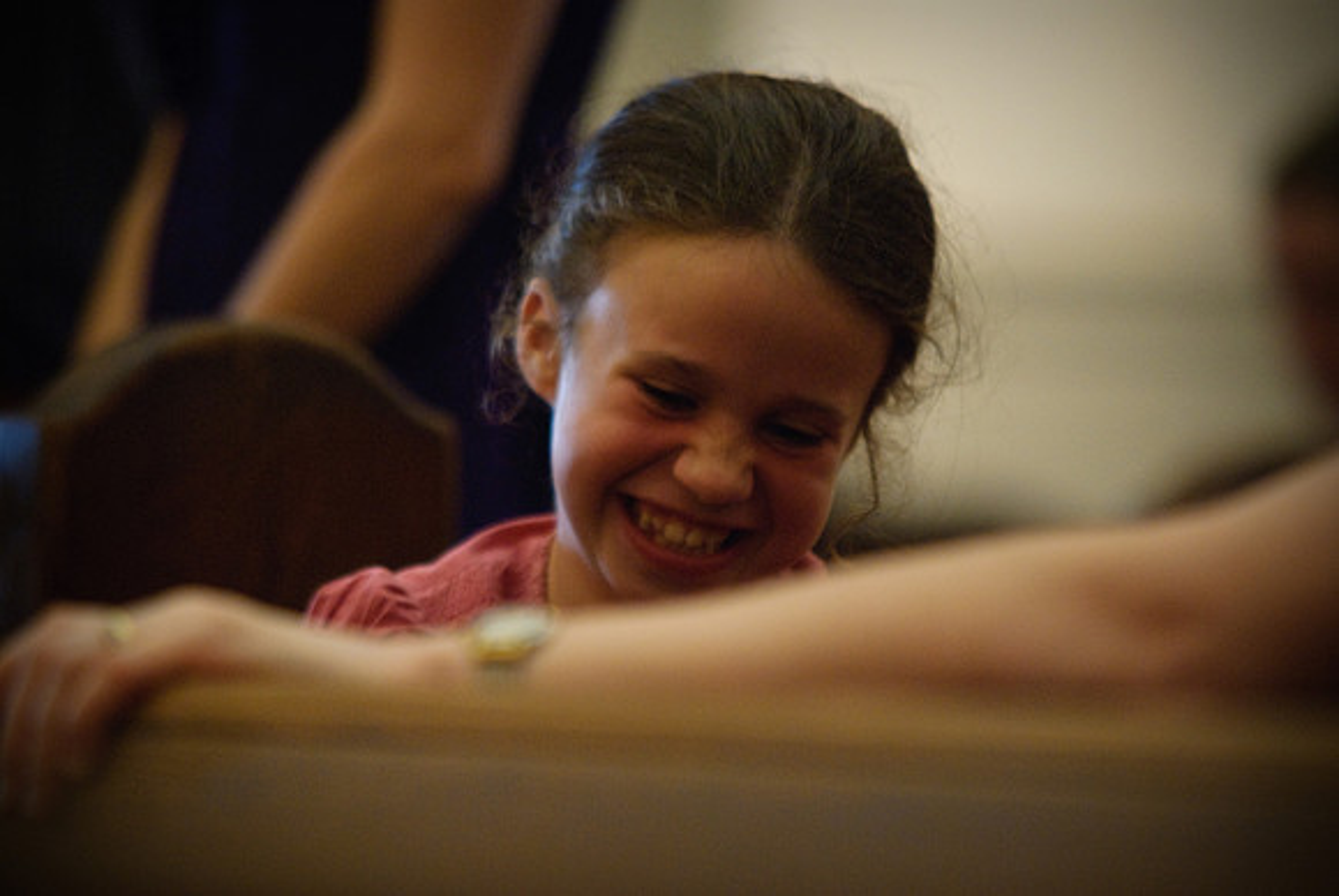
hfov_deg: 7.4
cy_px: 448
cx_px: 670
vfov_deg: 5.0
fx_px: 10332
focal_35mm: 278
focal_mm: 185
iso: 800
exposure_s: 1/30
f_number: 2.8
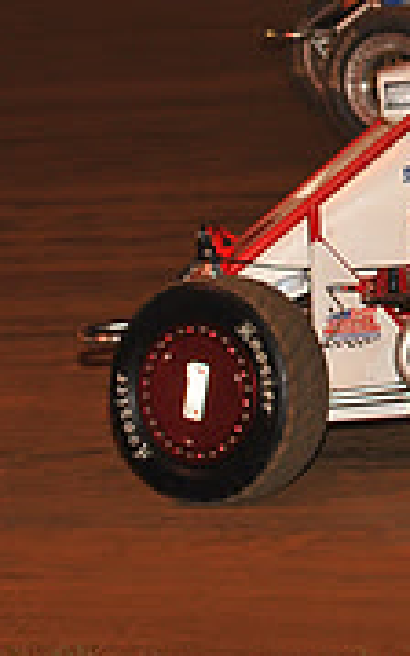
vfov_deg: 5.1
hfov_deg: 3.1
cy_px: -24
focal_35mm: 413
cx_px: 1018
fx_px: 7378
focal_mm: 125
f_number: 6.3
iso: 1000
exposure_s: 1/320
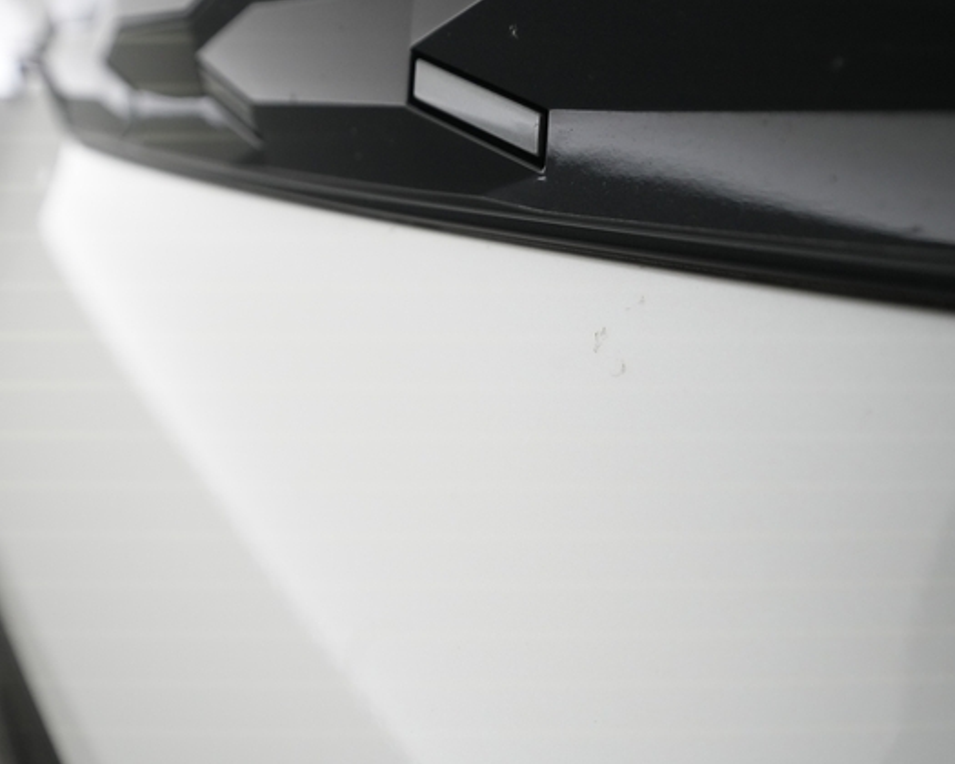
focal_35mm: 32
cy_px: 384
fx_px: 904
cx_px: 397
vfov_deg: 45.8
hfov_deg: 55.4
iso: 4000
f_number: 5
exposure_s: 1/200
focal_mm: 28
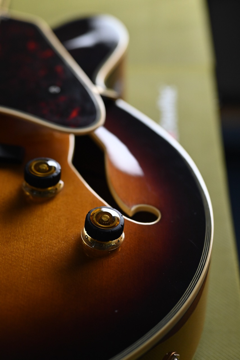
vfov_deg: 27.0
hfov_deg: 18.2
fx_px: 750
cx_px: 120
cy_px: 180
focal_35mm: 75
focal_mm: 50
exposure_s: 1/160
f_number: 2.8
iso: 640
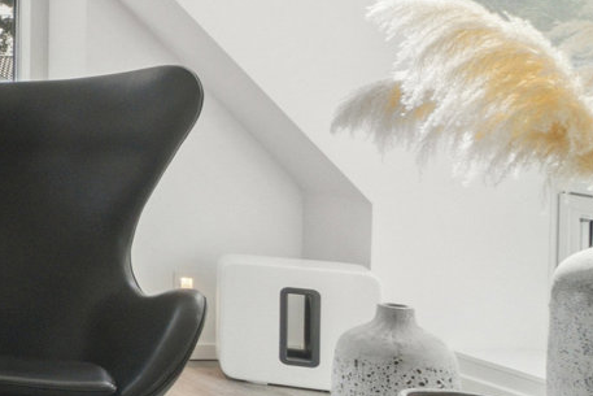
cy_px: 41
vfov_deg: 18.6
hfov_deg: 17.7
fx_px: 1189
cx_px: -646
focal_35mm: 72
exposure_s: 1/640
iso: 500
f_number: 8
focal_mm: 11
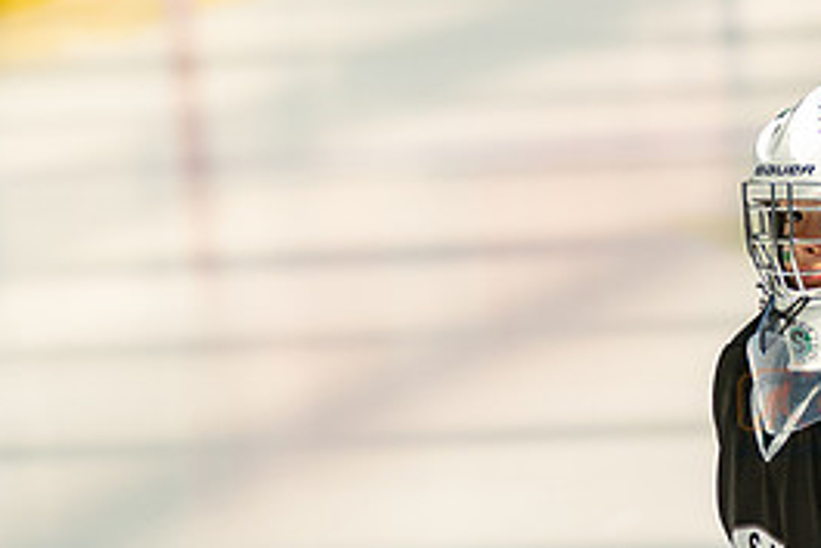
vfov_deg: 2.9
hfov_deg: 4.4
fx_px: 10770
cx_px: 845
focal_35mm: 472
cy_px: 276
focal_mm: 176
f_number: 3.5
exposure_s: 1/3200
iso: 1600
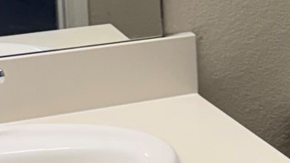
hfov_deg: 12.8
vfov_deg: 7.9
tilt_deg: -11.0
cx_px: 518
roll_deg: +2.1
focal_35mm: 153
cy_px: -39
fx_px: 1177
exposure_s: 1/120
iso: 125
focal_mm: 6.76
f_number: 1.78
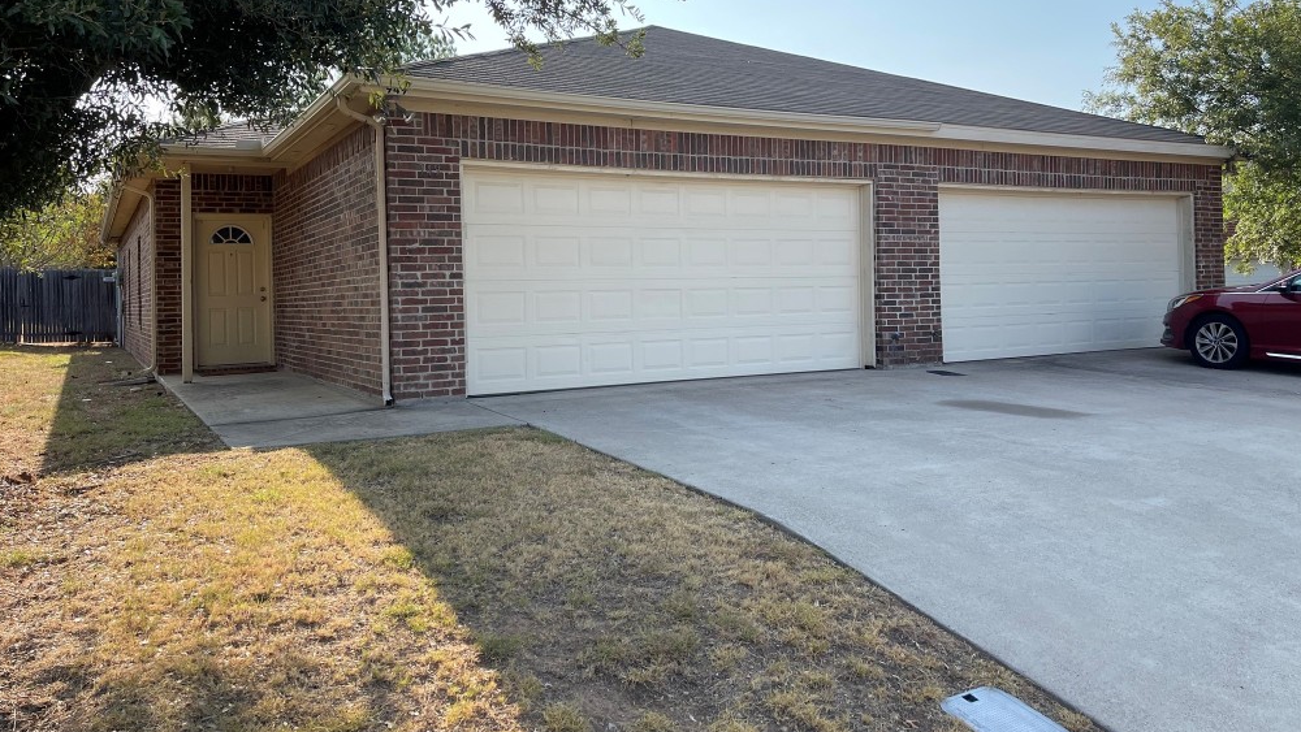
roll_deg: +1.9
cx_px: 645
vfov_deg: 39.9
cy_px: 265
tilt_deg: +0.5
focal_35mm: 29
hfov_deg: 66.1
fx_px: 1001
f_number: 1.6
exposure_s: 1/1439
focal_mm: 5.1
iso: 32
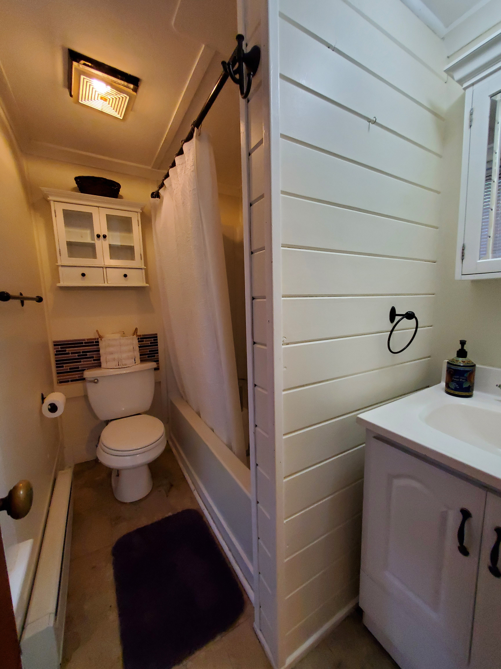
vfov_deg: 106.2
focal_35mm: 13
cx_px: 250
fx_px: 251
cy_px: 334
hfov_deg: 89.9
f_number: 2.2
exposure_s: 1/40
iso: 400
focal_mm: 1.8
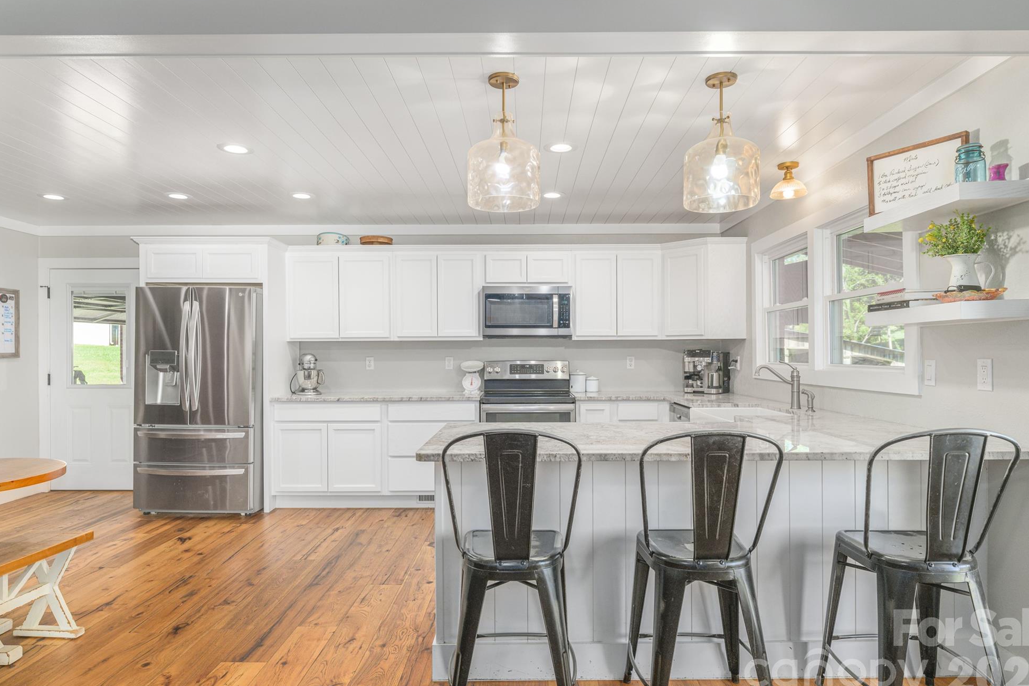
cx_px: 521
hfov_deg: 81.2
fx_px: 600
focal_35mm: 21
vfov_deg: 59.5
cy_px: 353
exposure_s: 1/10
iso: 320
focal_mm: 20
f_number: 8
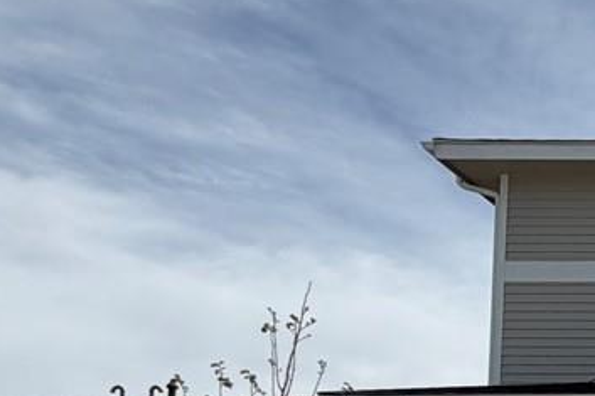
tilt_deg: +4.6
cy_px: 597
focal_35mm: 66
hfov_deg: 20.4
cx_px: 1099
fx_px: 1090
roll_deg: +0.4
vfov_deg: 18.3
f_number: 2.2
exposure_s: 1/1572
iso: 20
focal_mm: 2.22
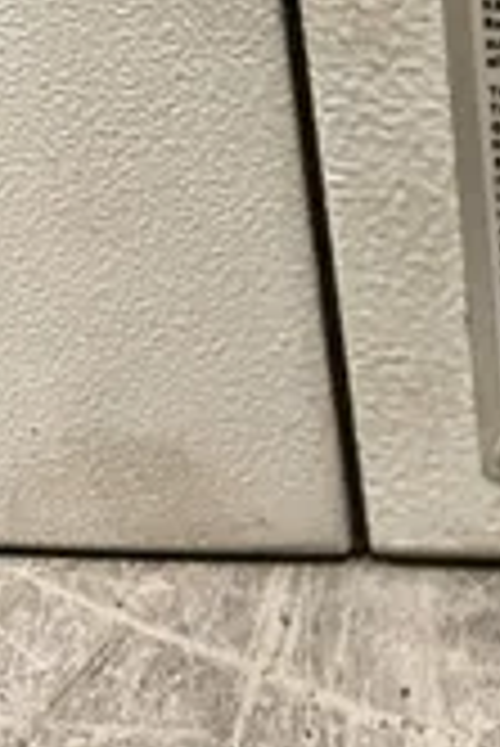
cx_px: 671
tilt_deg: -23.2
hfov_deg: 19.2
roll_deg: +0.7
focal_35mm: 65
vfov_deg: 27.7
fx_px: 1351
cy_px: -112
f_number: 1.6
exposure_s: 1/30
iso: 640
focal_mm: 4.2
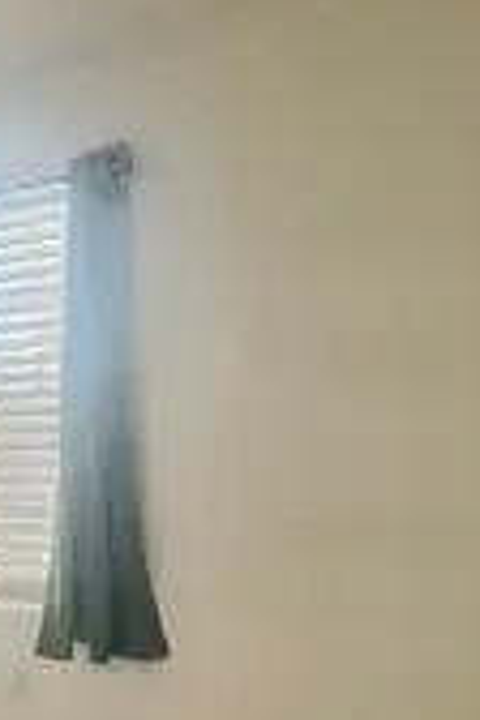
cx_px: -60
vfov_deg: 31.9
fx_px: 1240
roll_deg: +1.9
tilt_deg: -5.4
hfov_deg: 20.8
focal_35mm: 62
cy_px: 527
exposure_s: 1/60
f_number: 1.6
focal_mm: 5.1
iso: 160
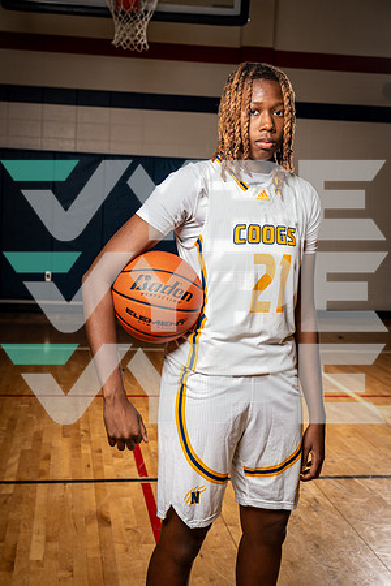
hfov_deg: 27.5
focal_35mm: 49
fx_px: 798
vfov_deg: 40.3
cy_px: 293
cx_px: 196
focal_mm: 49
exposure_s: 1/250
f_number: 5.6
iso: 125
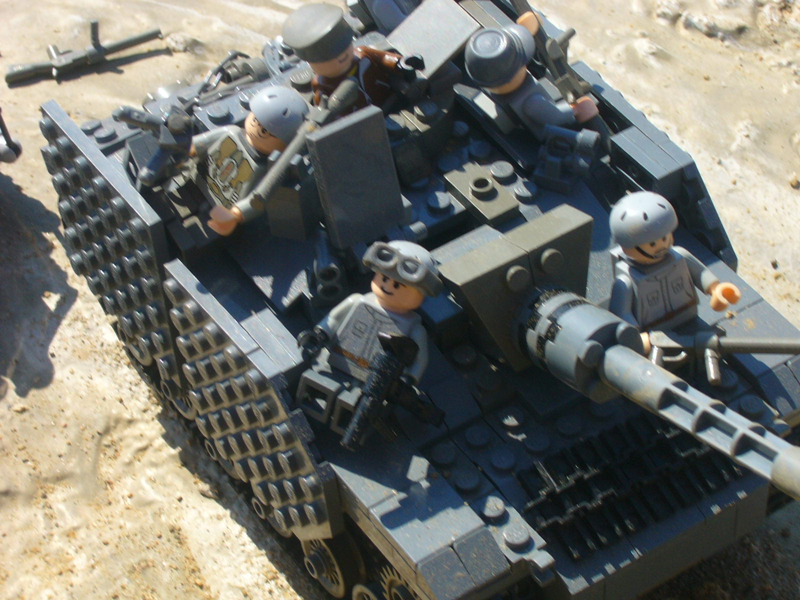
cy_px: 300
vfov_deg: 14.1
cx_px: 400
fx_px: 2427
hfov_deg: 18.7
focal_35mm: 105
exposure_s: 1/100
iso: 64
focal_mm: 17.4
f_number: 10
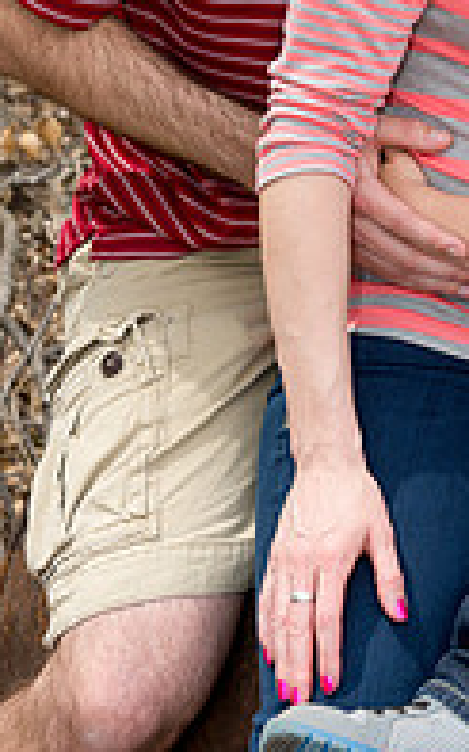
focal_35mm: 105
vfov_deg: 19.2
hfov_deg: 12.2
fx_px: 2149
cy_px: -27
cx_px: 568
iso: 100
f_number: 4.5
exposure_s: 1/250
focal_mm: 45
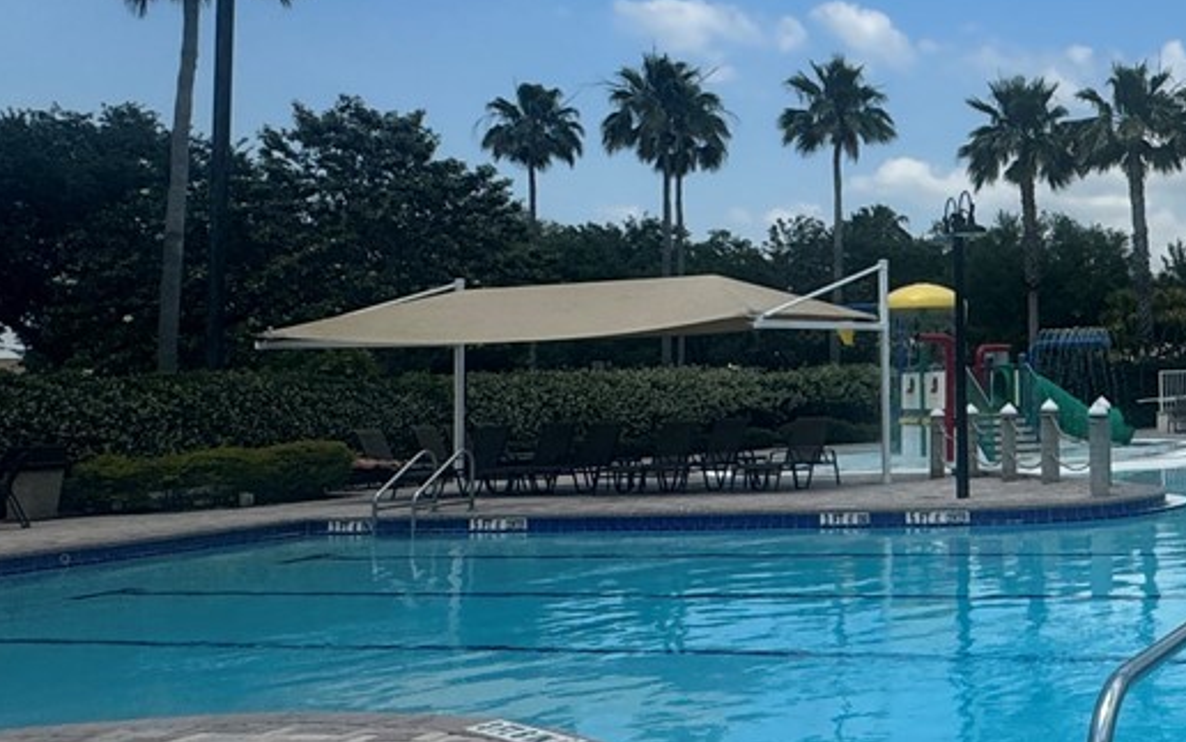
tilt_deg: +4.2
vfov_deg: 27.9
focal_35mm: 46
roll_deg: +1.9
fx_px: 1487
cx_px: 1349
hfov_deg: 35.9
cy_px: 260
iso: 50
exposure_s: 1/2985
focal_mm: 2.22
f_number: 2.2
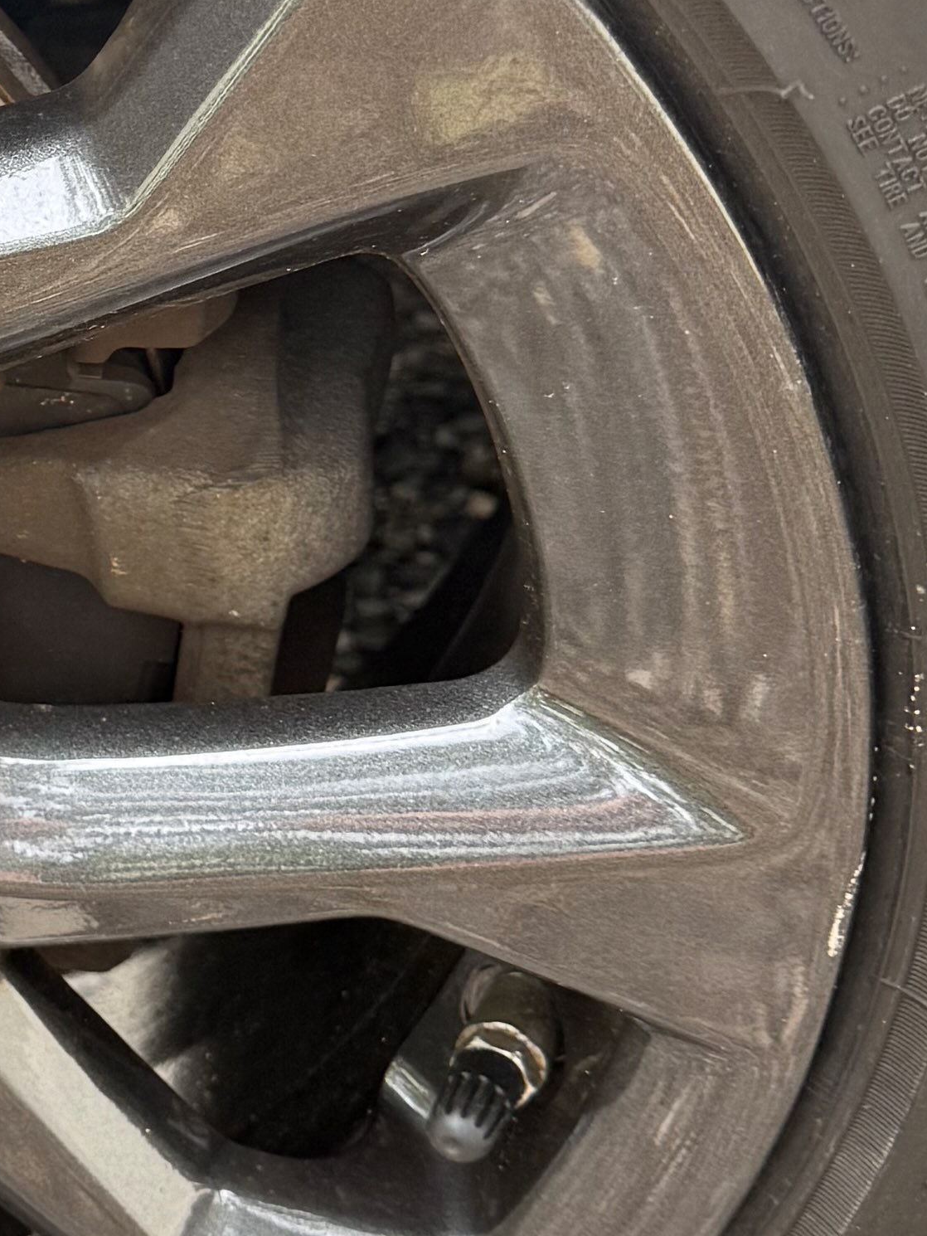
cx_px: -619
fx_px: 3284
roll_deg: -1.8
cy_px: 360
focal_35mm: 92
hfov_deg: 14.5
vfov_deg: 21.2
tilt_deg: -35.7
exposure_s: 1/121
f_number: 1.78
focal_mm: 6.76
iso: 64
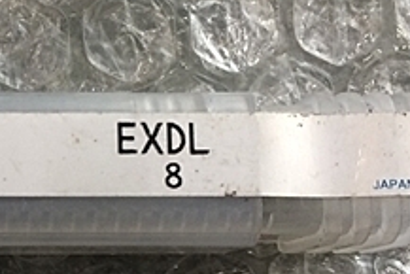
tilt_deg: -86.4
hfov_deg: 21.3
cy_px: 198
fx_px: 1014
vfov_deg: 15.3
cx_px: -79
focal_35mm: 89
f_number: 2.2
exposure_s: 1/30
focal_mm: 4.15
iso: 64
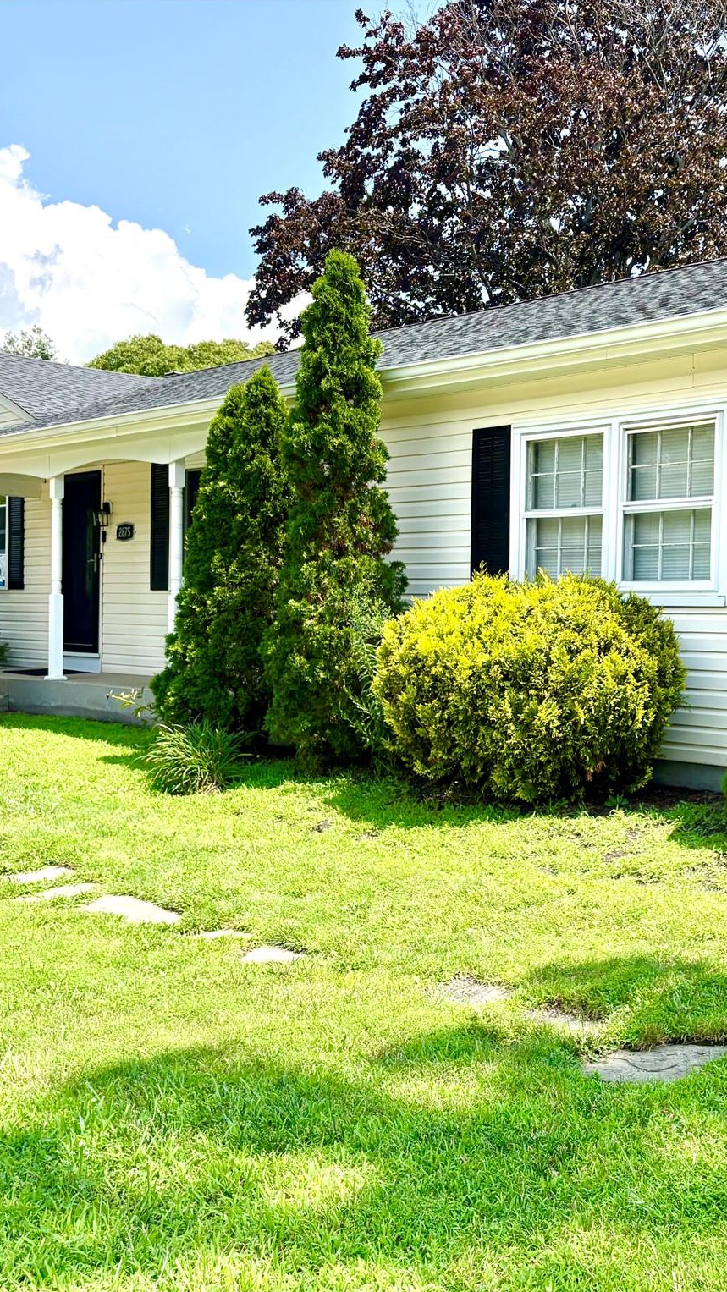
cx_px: 579
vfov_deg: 52.8
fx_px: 1302
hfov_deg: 30.5
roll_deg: -1.0
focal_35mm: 38
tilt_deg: -1.4
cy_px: 647
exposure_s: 1/2985
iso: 50
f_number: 1.6
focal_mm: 5.96
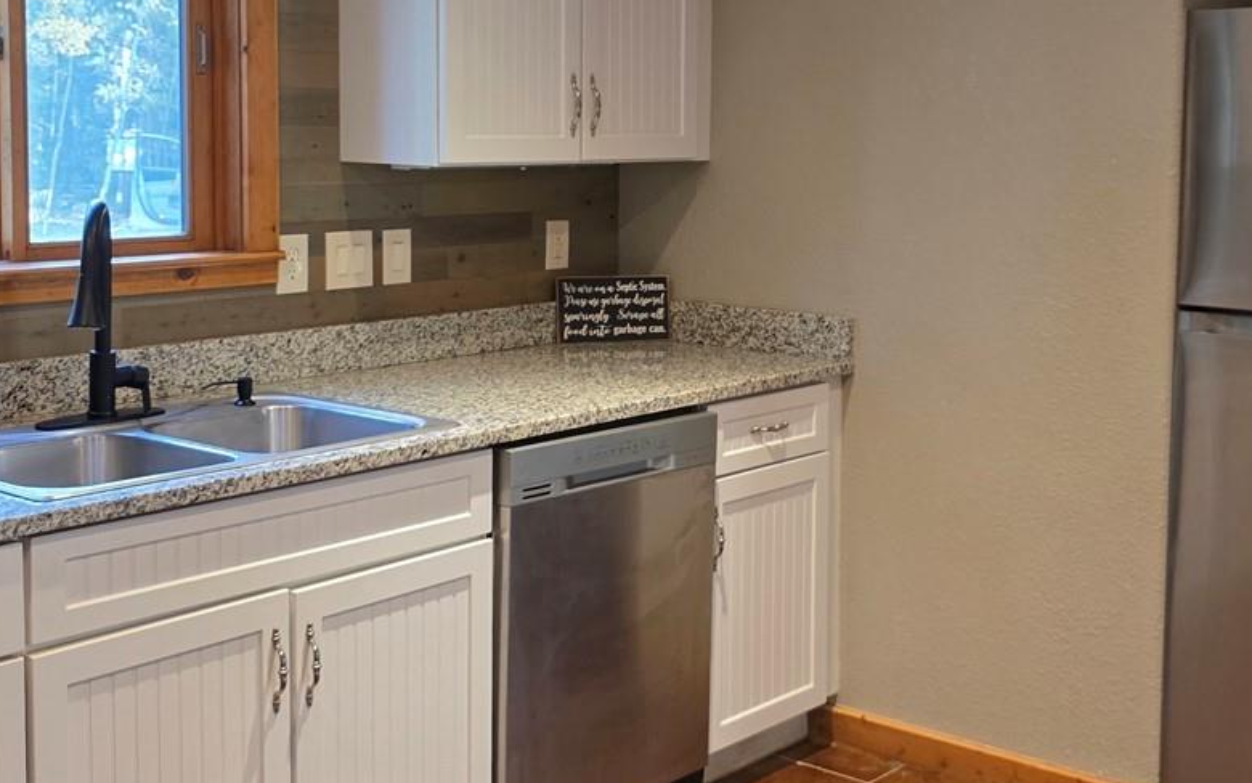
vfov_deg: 25.7
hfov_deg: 40.3
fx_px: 1707
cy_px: 270
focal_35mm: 50
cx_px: 684
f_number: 1.7
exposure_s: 1/120
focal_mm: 6.3
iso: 320
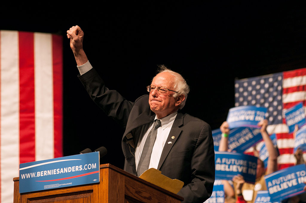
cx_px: 153
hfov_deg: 18.3
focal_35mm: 112
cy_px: 102
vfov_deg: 12.2
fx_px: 951
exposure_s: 1/320
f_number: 3.5
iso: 1600
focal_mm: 112
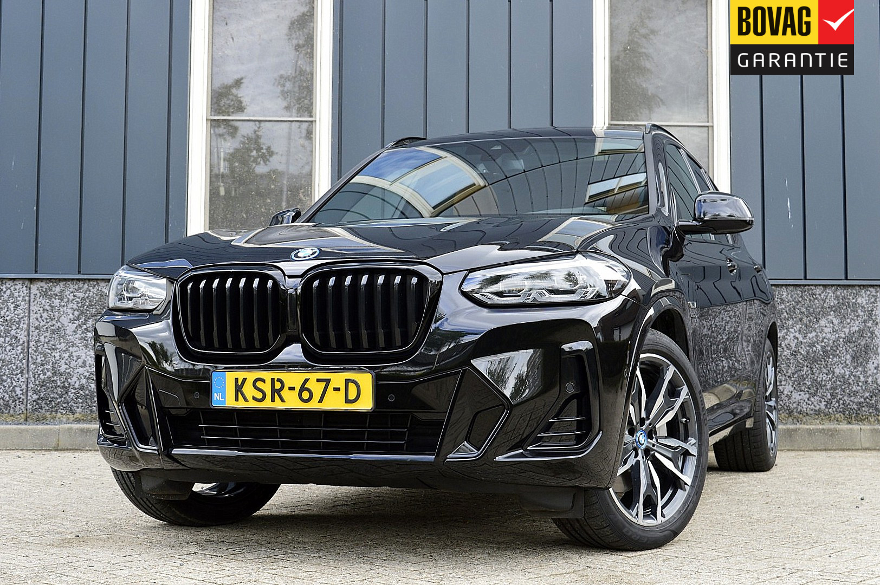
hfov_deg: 37.9
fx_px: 1282
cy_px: 292
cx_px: 440
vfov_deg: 25.7
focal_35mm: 52
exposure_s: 1/100
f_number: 9
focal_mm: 35
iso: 400
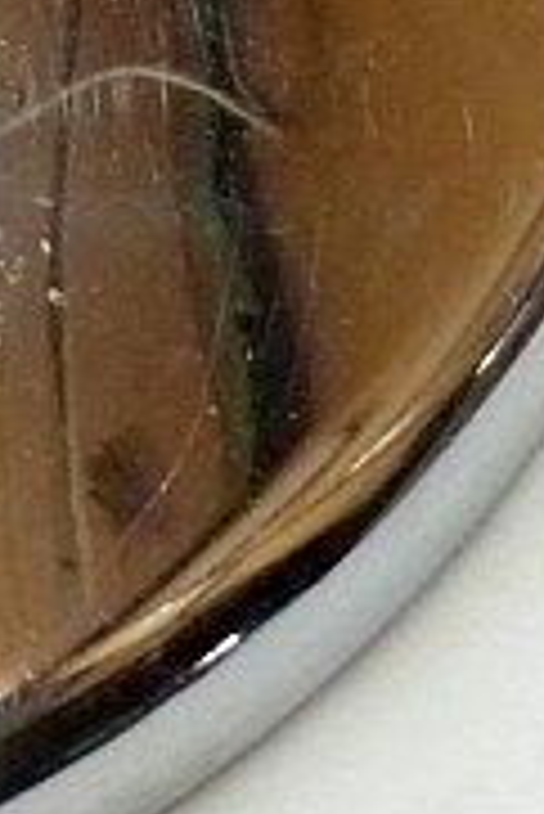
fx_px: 4841
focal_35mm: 214
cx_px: -964
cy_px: -297
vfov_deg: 9.4
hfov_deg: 6.0
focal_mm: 6.5
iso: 320
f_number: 3.6
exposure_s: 1/30
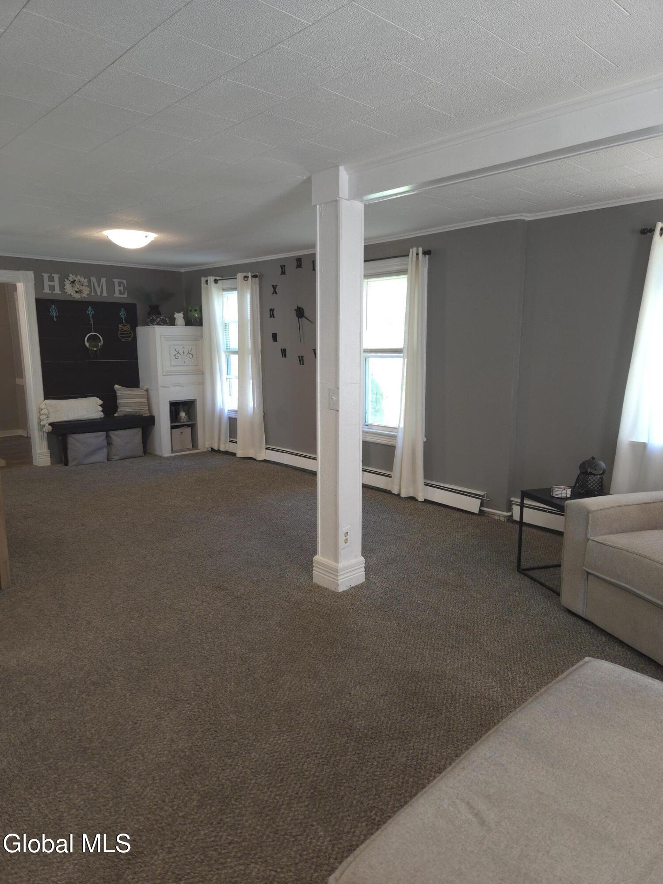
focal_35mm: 23
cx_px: 332
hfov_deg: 58.9
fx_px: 587
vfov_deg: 73.9
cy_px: 442
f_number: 1.8
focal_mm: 5.4
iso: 125
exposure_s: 1/60
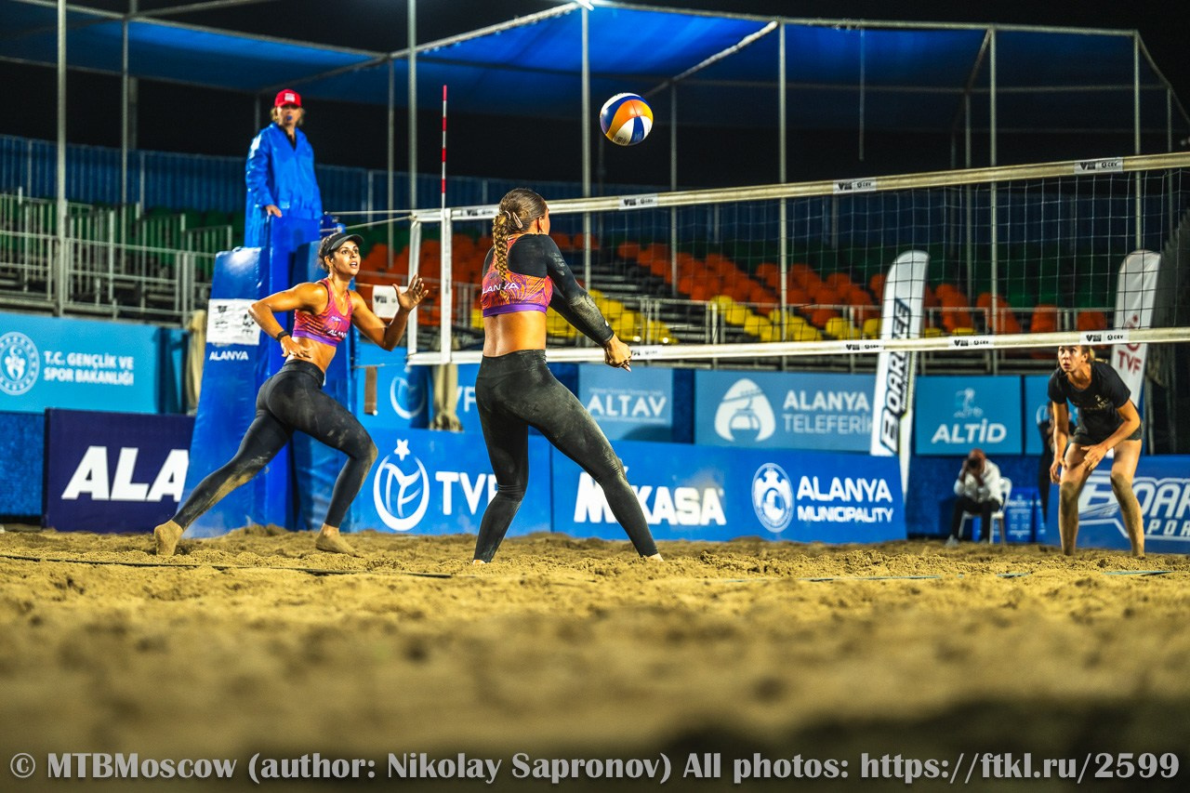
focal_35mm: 88
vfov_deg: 15.5
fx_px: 2908
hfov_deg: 23.1
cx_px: 595
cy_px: 396
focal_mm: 88
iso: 1000
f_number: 3.2
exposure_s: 1/1000
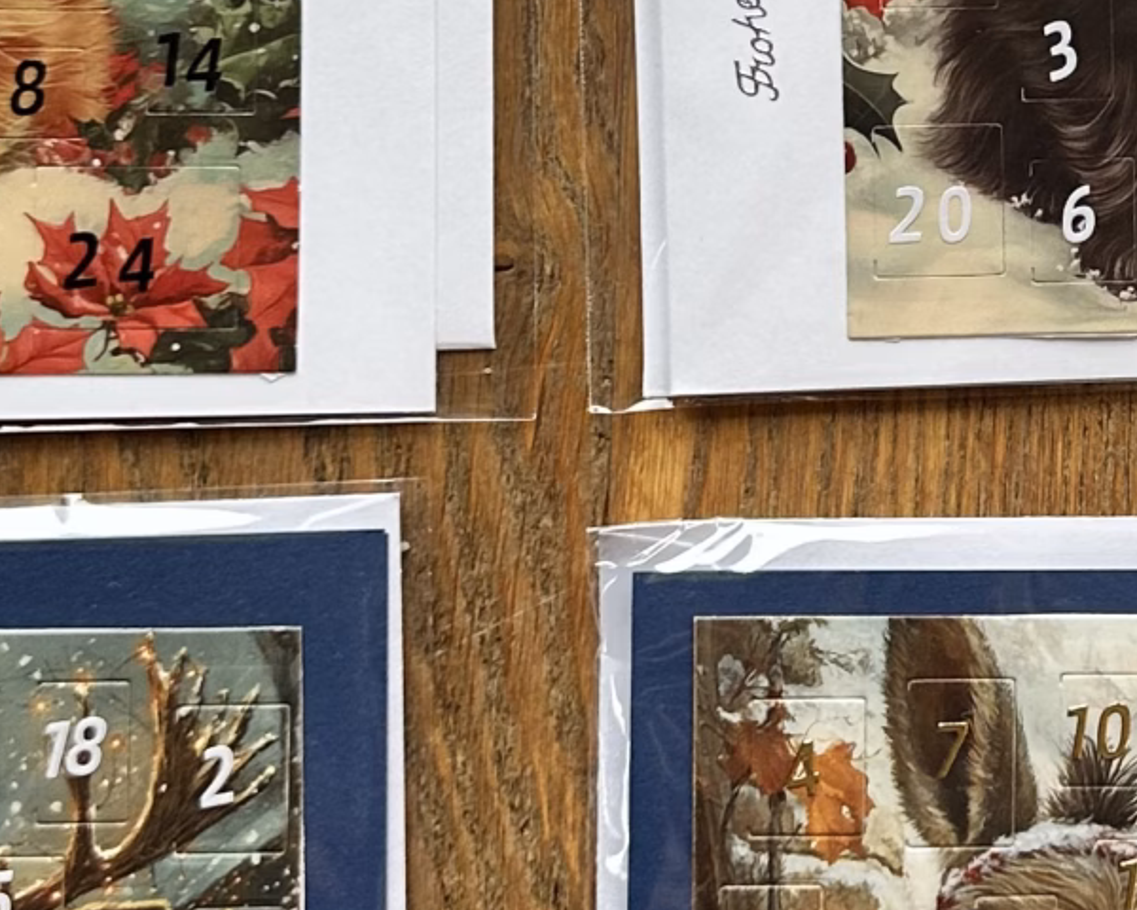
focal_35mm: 100
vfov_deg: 15.2
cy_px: 59
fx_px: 3365
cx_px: 1128
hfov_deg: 18.7
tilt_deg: -87.2
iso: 125
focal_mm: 6.86
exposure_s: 1/50
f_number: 1.78
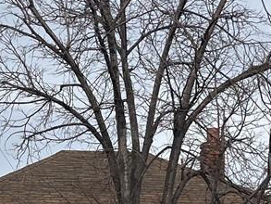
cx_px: 71
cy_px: 189
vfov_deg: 10.4
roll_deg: +0.1
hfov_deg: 13.8
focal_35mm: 142
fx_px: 1112
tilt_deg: +7.3
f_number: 1.6
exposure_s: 1/3413
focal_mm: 5.1
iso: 50
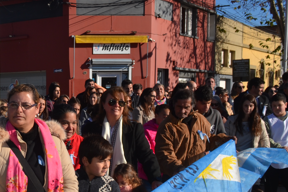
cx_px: -29
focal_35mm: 64
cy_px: 177
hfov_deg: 28.5
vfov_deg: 20.7
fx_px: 512
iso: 100
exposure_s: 1/200
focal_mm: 18
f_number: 11
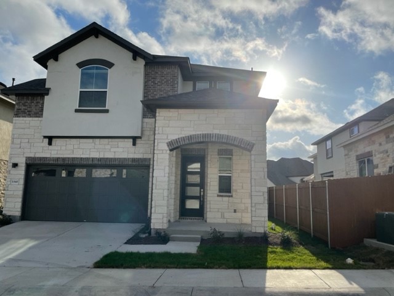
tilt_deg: +10.3
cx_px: 197
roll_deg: -1.5
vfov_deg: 53.1
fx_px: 296
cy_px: 148
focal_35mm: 26
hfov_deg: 67.3
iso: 32
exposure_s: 1/9091
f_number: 1.6
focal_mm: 4.2
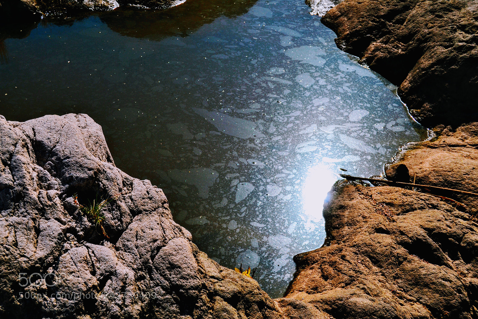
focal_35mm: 46
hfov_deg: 42.3
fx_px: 617
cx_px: 239
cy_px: 160
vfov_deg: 28.9
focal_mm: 31
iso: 100
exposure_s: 1/2500
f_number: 6.3
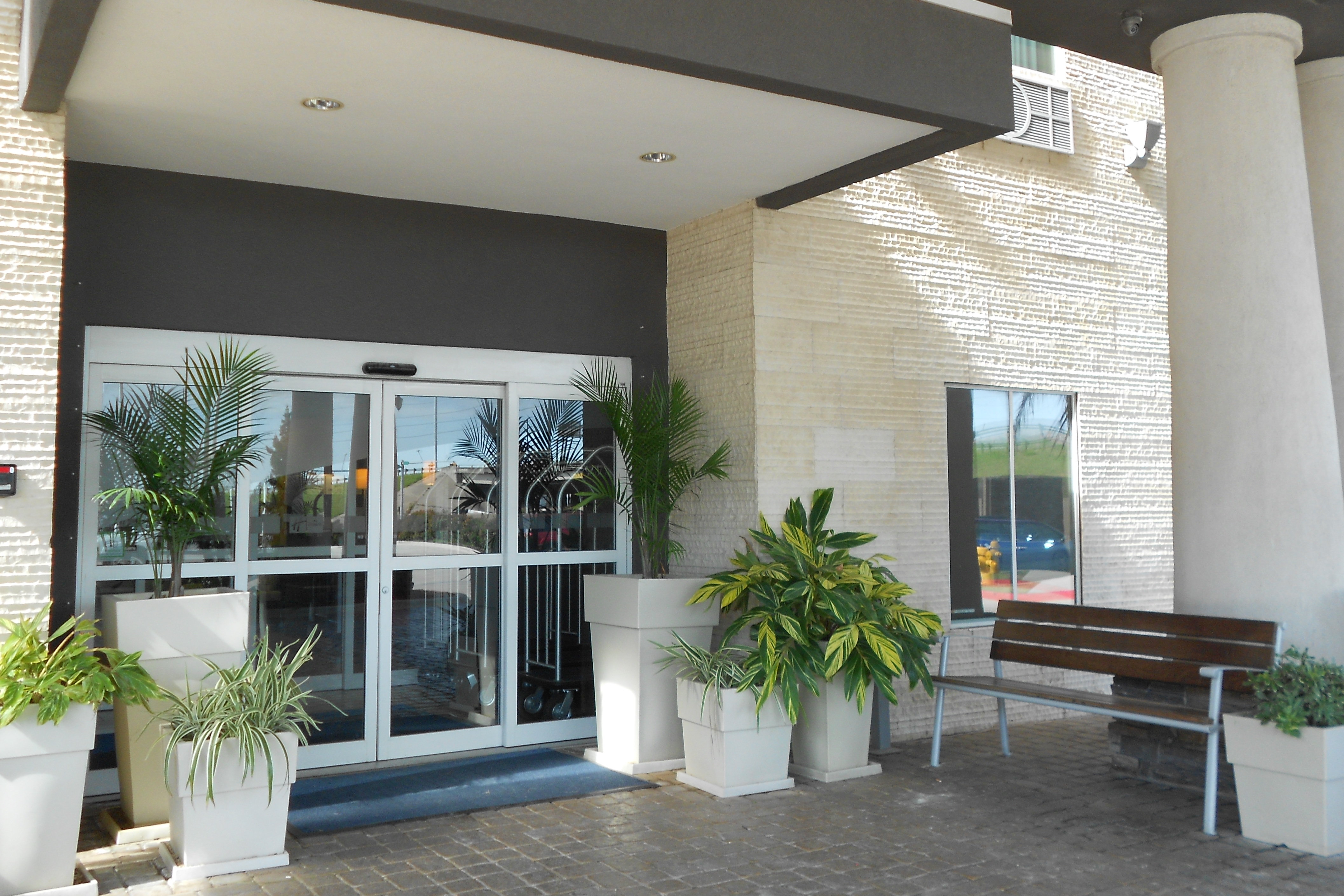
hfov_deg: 55.8
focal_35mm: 34
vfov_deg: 38.8
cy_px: 394
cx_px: 671
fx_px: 1269
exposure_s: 1/80
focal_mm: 5.8
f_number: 3.6
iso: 80
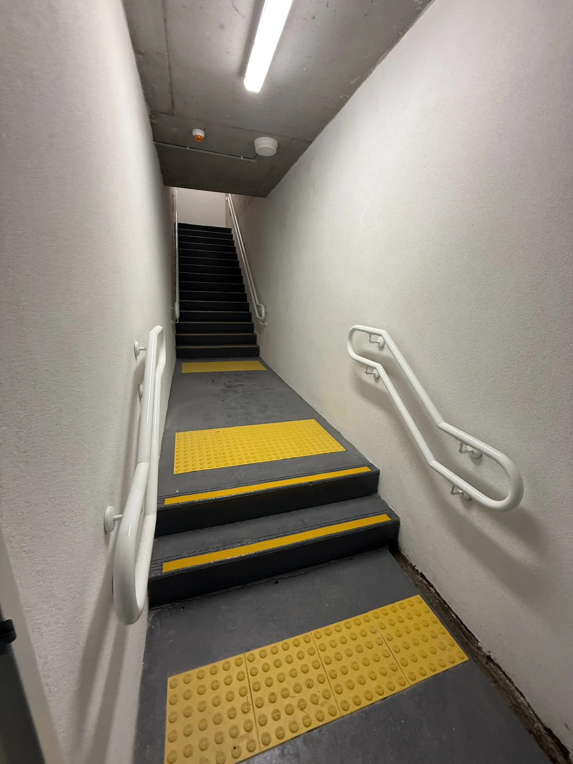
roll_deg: -2.7
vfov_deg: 102.1
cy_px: 382
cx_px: 286
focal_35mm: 14
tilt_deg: -15.3
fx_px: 309
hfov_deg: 85.7
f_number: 2.2
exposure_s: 1/100
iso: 160
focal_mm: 2.22
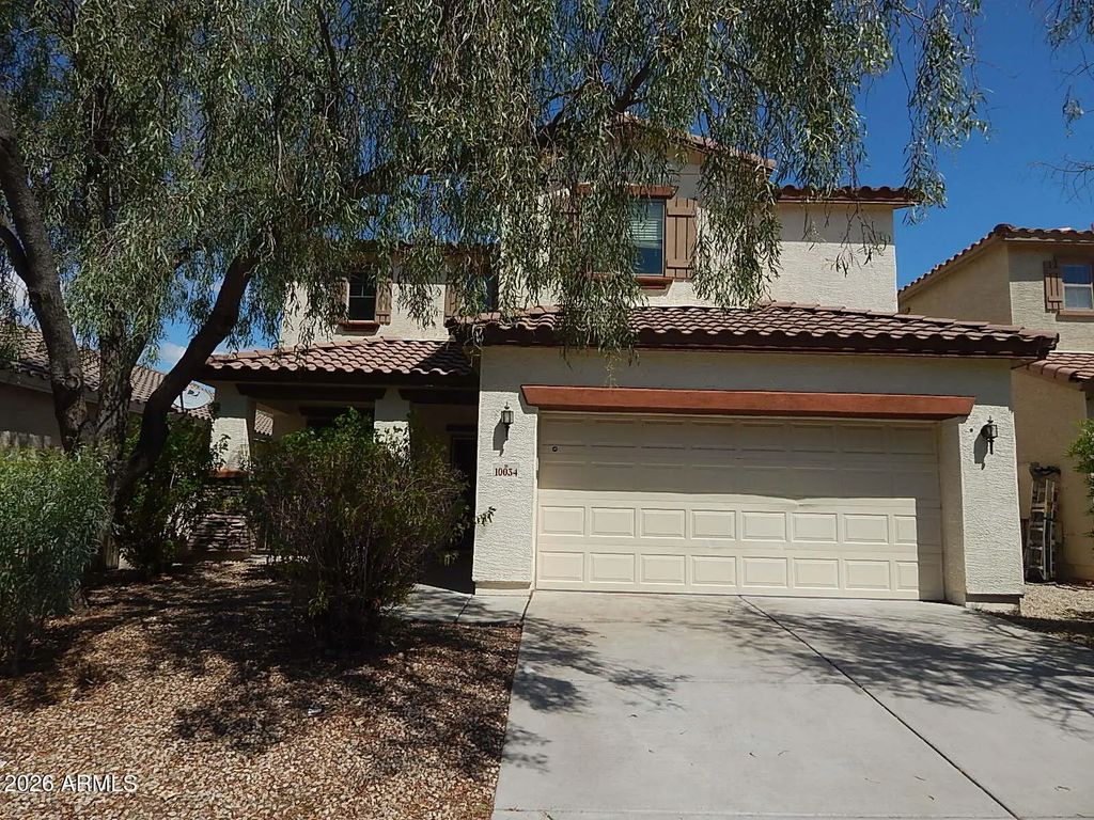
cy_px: 410
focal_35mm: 23
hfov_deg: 73.9
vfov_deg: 58.9
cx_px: 547
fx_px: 727
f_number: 6
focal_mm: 4
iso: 125
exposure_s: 1/1000
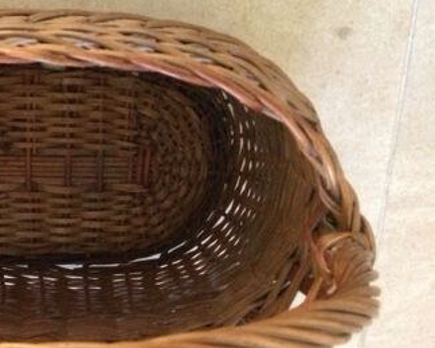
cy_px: 270
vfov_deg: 26.7
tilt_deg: -72.0
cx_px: 9
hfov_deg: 31.3
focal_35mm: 56
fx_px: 721
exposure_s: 1/17
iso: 500
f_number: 2.2
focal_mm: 4.15
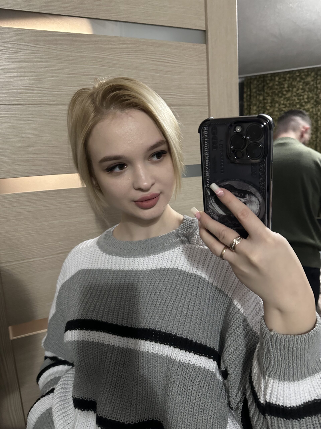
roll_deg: +3.4
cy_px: 214
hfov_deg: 56.8
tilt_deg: -9.2
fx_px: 297
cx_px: 160
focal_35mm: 24
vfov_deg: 71.6
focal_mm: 6.86
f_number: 1.78
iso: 640
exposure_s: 1/33
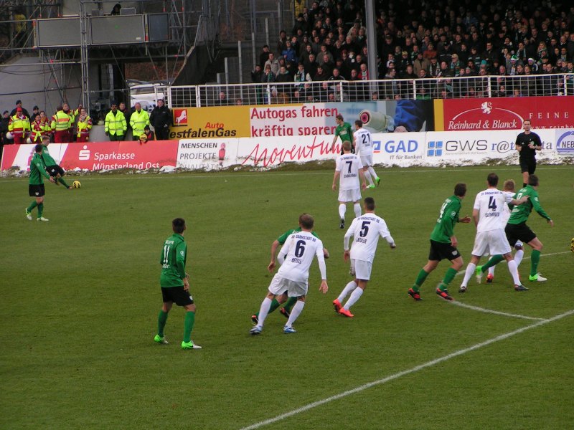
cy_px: 215
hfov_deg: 11.0
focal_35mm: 180
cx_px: 287
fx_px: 2985
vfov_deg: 8.2
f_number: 3.5
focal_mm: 27.5
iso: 80
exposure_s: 1/200
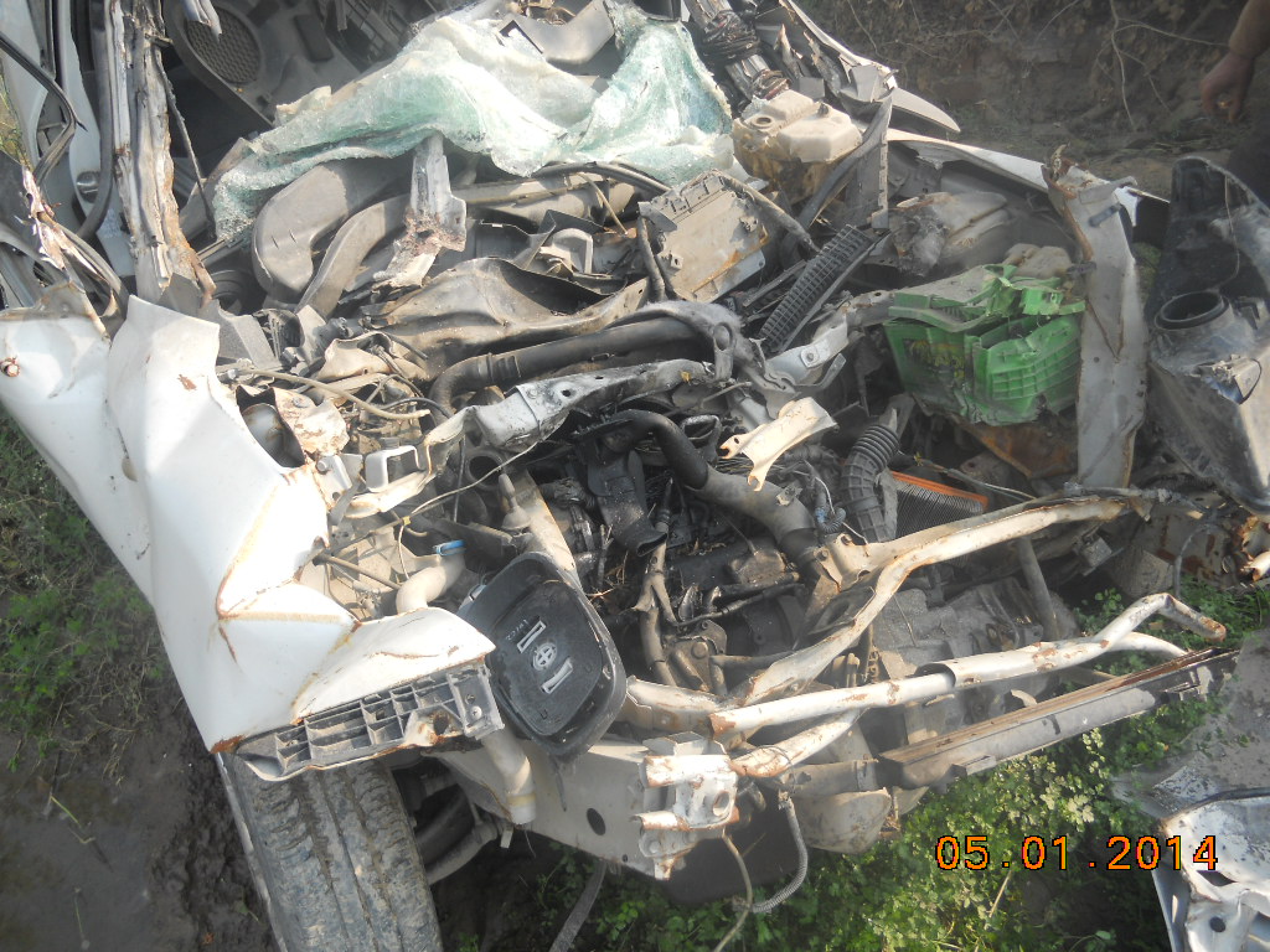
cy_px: 476
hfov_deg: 65.3
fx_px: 991
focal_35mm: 27
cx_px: 635
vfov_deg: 51.4
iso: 80
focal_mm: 4.9
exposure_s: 1/250
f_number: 3.2
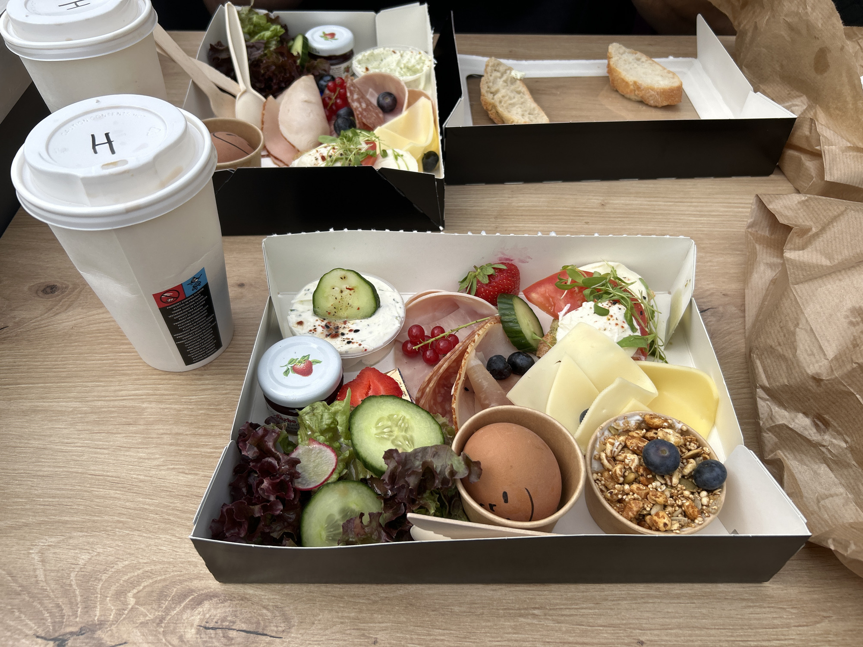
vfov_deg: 53.1
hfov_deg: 67.3
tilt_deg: -48.7
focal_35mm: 26
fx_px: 648
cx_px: 432
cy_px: 324
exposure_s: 1/2762
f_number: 1.5
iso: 50
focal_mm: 5.7
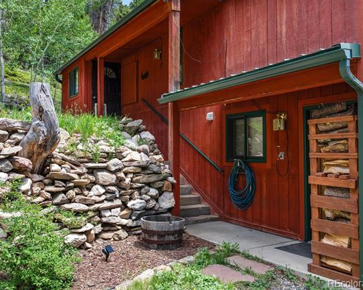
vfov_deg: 43.4
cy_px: 145
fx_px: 365
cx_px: 163
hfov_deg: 52.8
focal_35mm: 34
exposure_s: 1/100
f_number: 10
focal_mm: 30
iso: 640
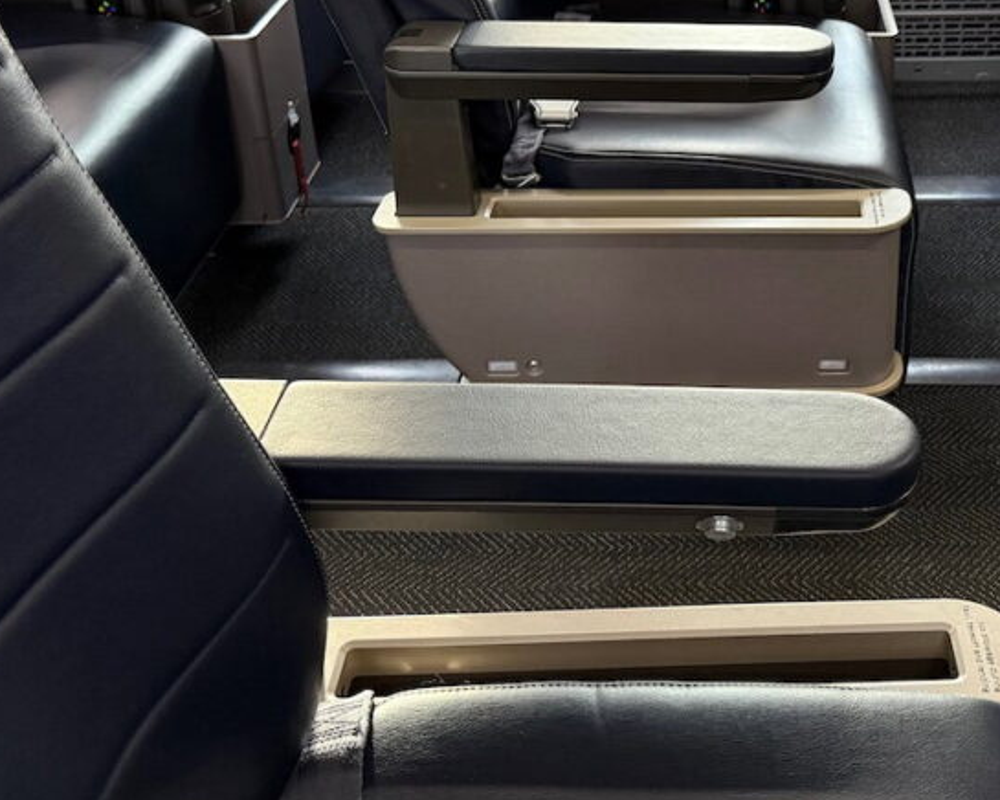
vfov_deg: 32.9
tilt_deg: -25.6
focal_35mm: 44
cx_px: 738
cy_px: 132
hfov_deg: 40.9
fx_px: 1302
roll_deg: +0.1
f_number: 1.78
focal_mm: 6.76
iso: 400
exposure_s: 1/56
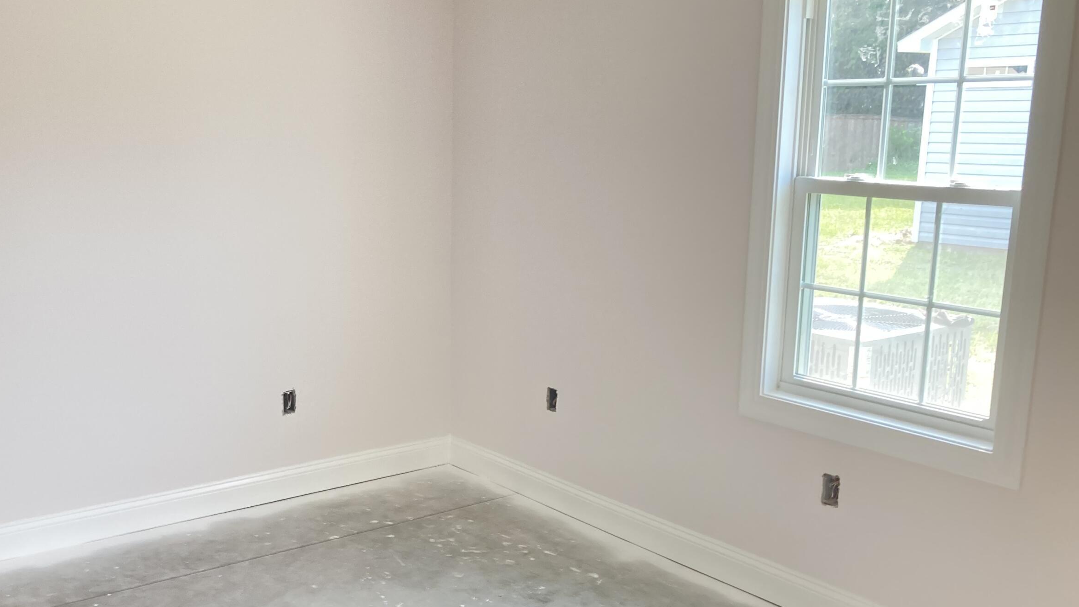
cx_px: 415
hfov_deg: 51.2
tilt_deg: -12.6
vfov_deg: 30.3
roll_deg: -1.8
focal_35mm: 39
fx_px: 1116
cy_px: 375
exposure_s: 1/87
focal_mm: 3.99
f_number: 1.8
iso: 80
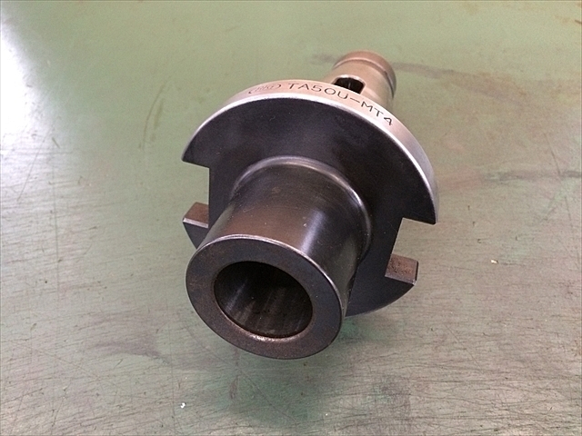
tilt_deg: -50.1
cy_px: 218
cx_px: 291
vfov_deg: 48.2
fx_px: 488
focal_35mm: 29
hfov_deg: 61.7
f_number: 2.2
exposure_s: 1/30
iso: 250
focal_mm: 4.15
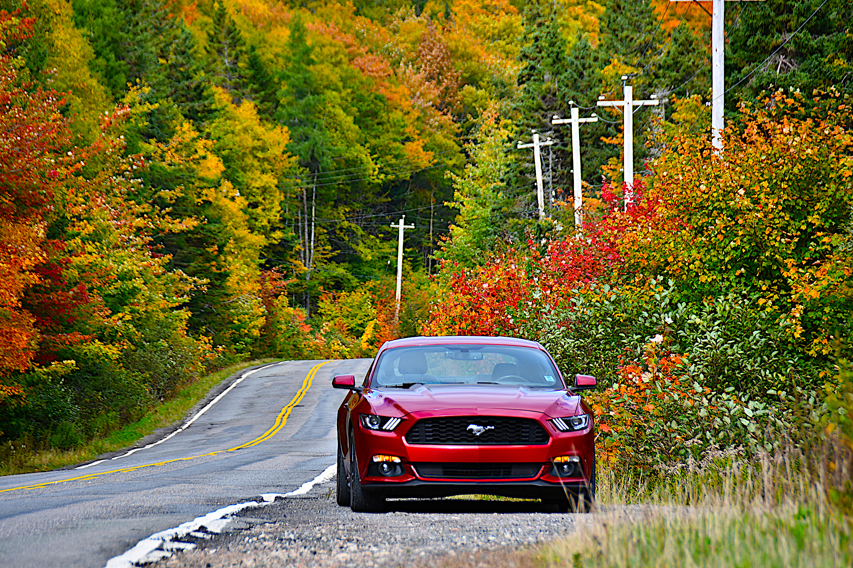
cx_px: 426
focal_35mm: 232
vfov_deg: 5.9
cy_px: 284
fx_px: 5496
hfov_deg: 8.9
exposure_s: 1/200
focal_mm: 155
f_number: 6
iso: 100
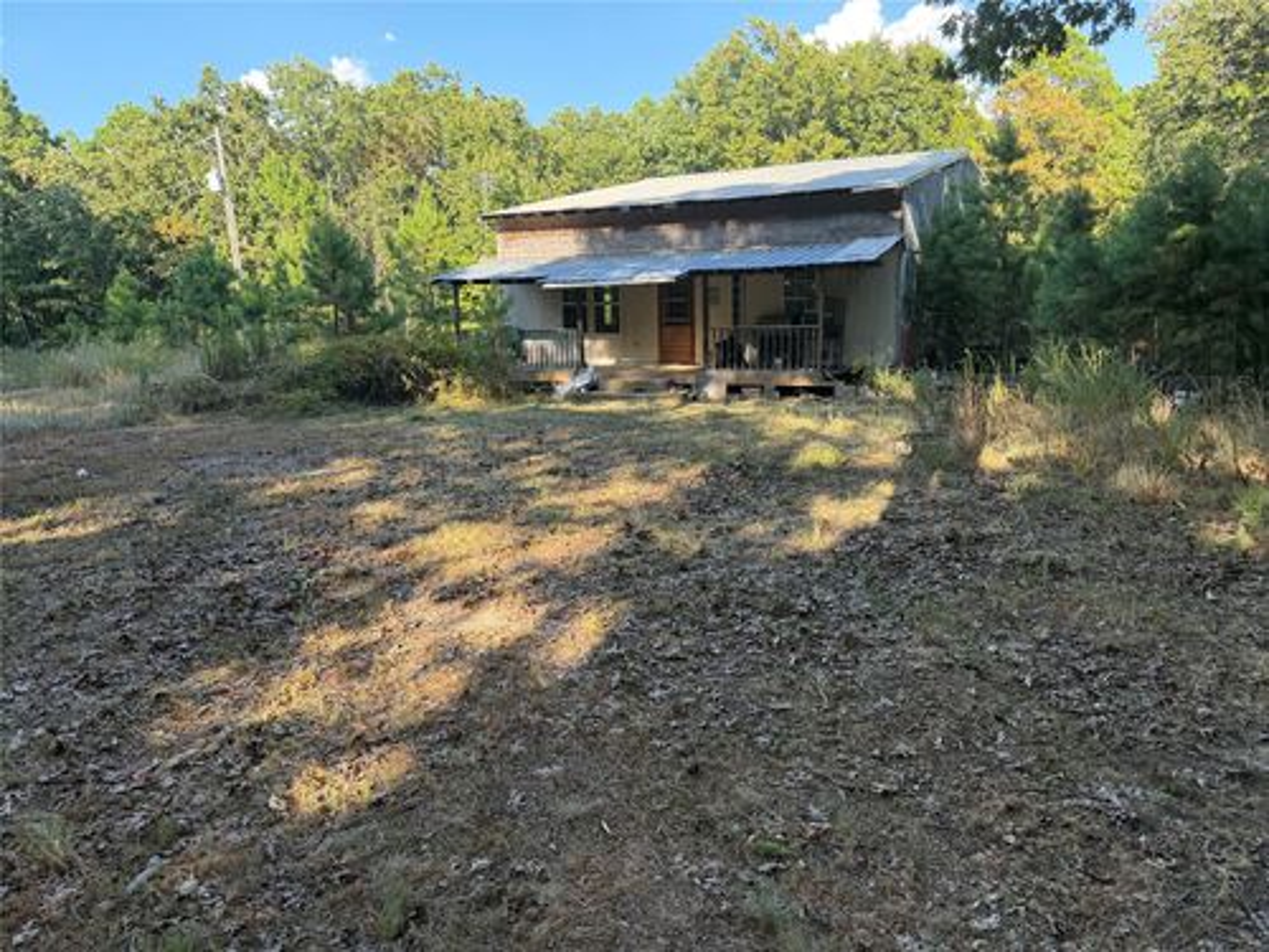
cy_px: 476
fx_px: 880
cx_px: 634
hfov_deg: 71.6
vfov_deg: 56.8
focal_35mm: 24
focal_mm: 6.76
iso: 100
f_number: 1.78
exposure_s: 1/555
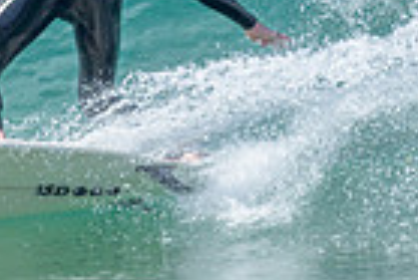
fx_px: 38716
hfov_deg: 0.6
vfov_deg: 0.4
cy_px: -137
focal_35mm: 3331
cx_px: -123
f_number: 6.3
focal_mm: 800
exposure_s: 1/2500
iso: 640
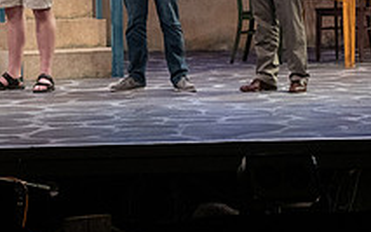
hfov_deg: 12.1
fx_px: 1739
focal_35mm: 172
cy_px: 22
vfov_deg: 7.6
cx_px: 45
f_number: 3.5
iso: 3200
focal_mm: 62
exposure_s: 1/320
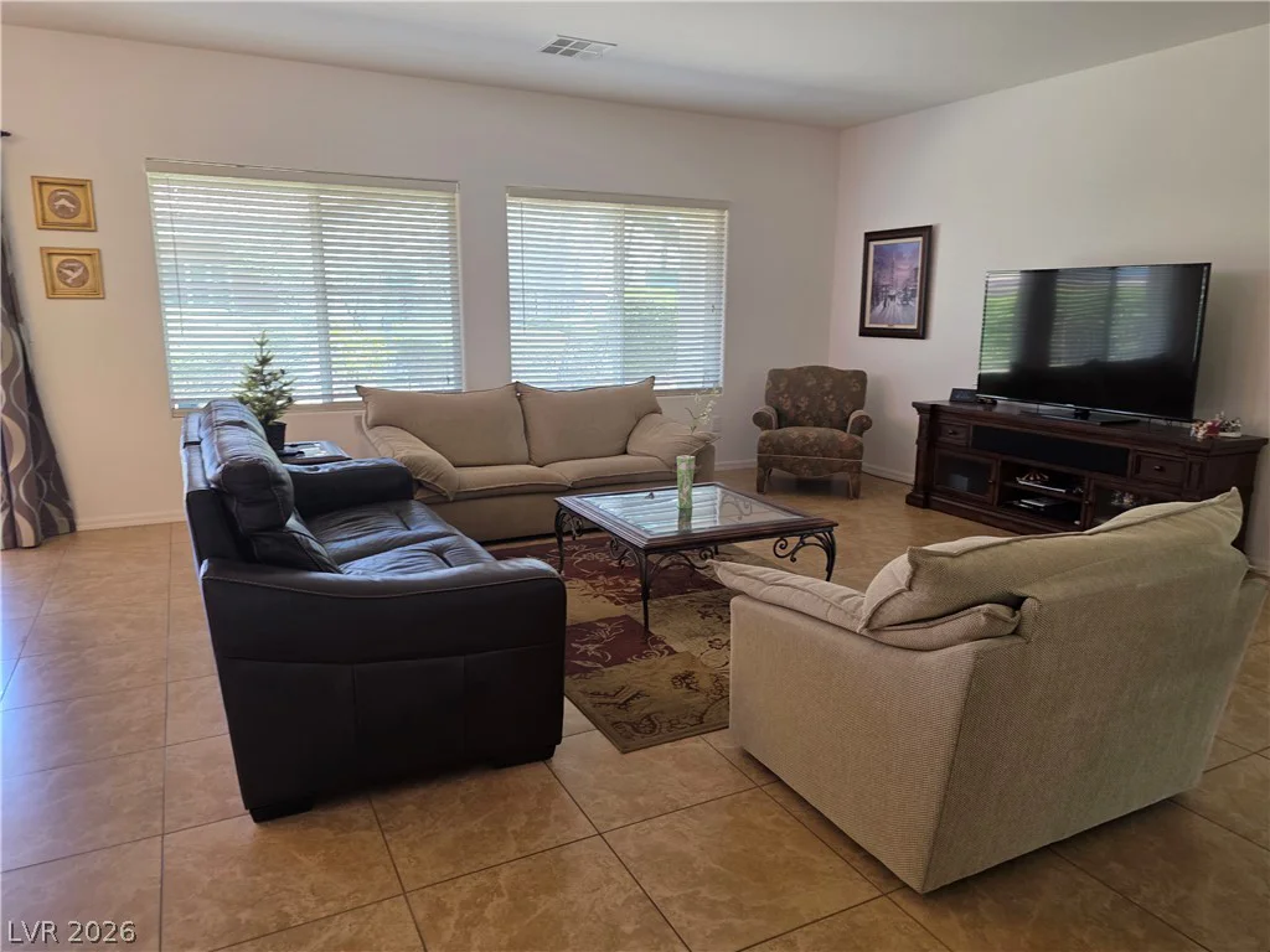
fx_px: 844
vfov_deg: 58.9
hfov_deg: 73.9
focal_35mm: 23
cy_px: 476
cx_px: 635
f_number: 1.7
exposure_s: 1/120
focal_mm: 6.3
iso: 125
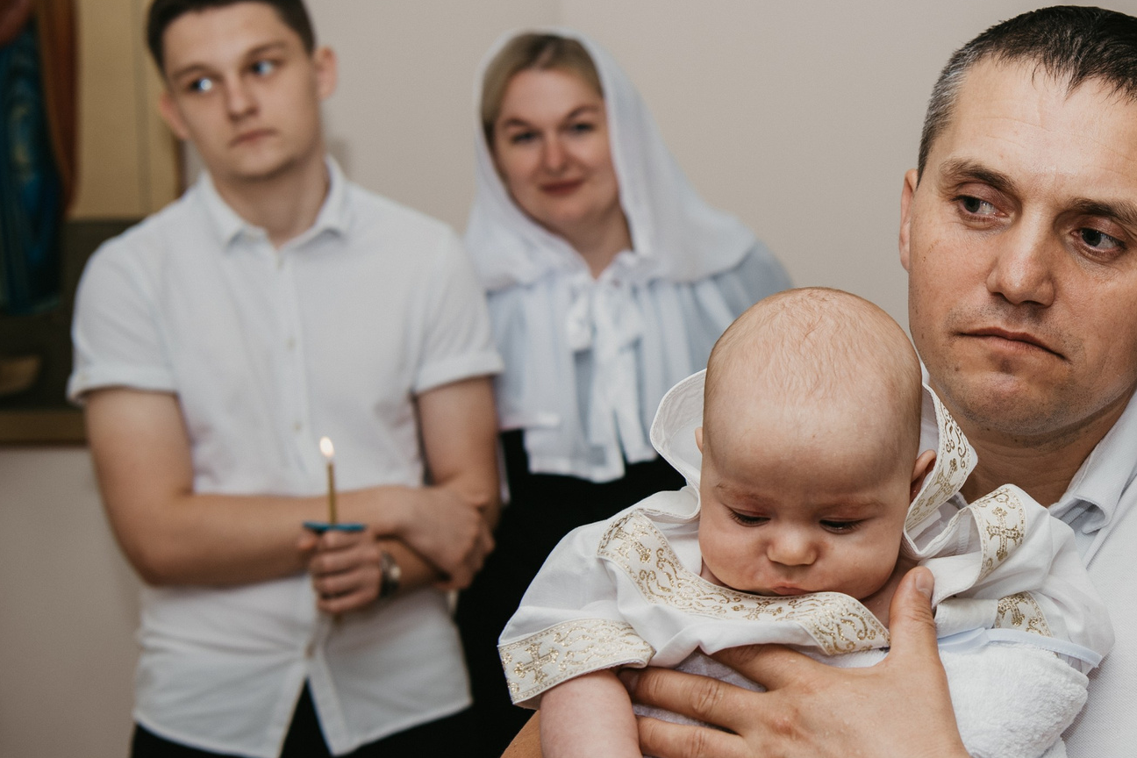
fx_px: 2495
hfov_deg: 25.1
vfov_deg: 17.3
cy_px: 364
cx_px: 946
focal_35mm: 79
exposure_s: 1/160
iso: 160
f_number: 4
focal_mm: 40
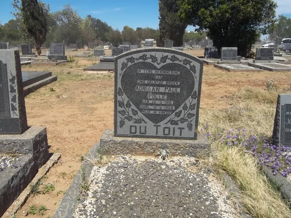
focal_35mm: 32
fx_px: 269
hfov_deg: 56.8
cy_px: 109
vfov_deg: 44.2
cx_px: 146
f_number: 5.5
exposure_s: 1/640
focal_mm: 5.7
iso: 80
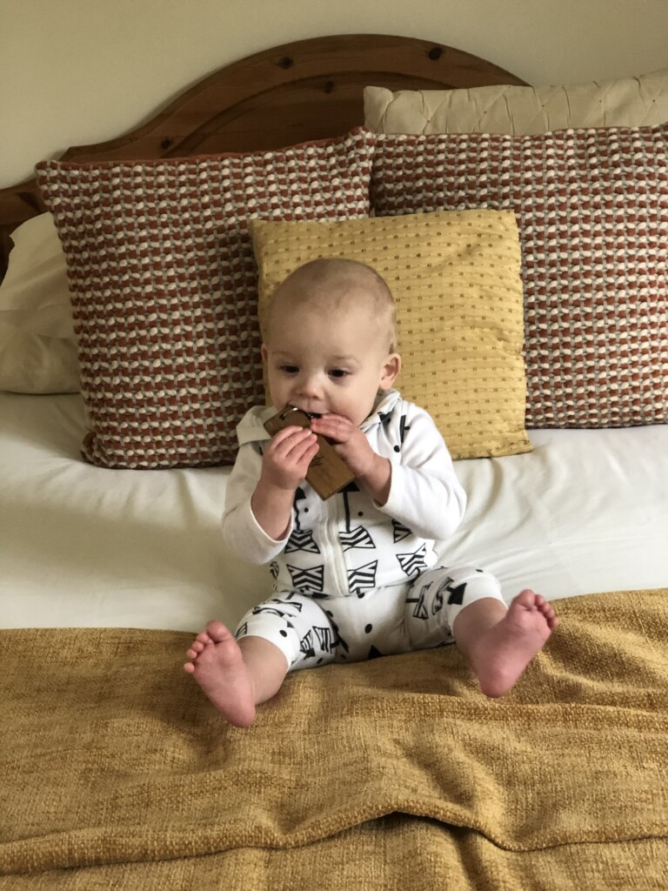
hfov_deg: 25.7
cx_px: 334
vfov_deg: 33.8
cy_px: 446
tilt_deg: -21.7
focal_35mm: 57
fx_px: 1467
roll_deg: +3.2
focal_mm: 6.6
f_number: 2.8
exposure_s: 1/60
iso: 640
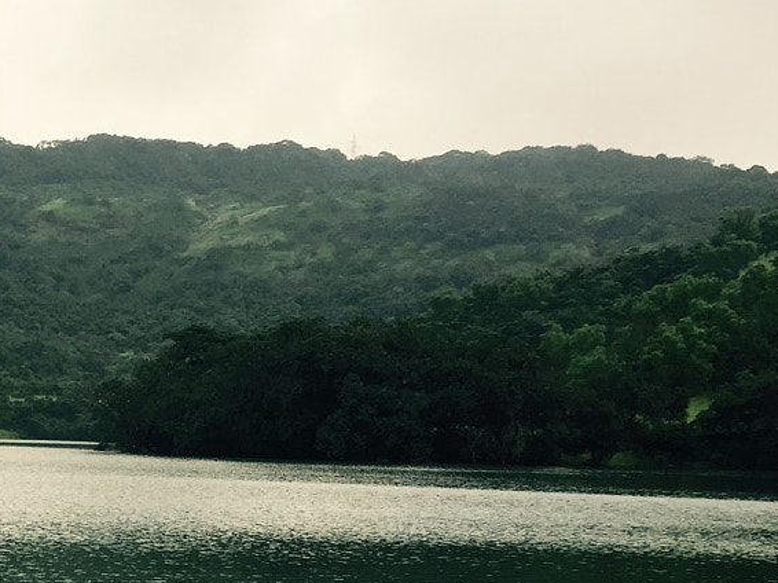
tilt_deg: -11.1
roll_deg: -2.8
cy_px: 780
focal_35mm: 82
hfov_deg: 22.4
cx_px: -103
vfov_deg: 16.8
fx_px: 1842
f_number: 2.2
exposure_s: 1/920
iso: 32
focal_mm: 4.15
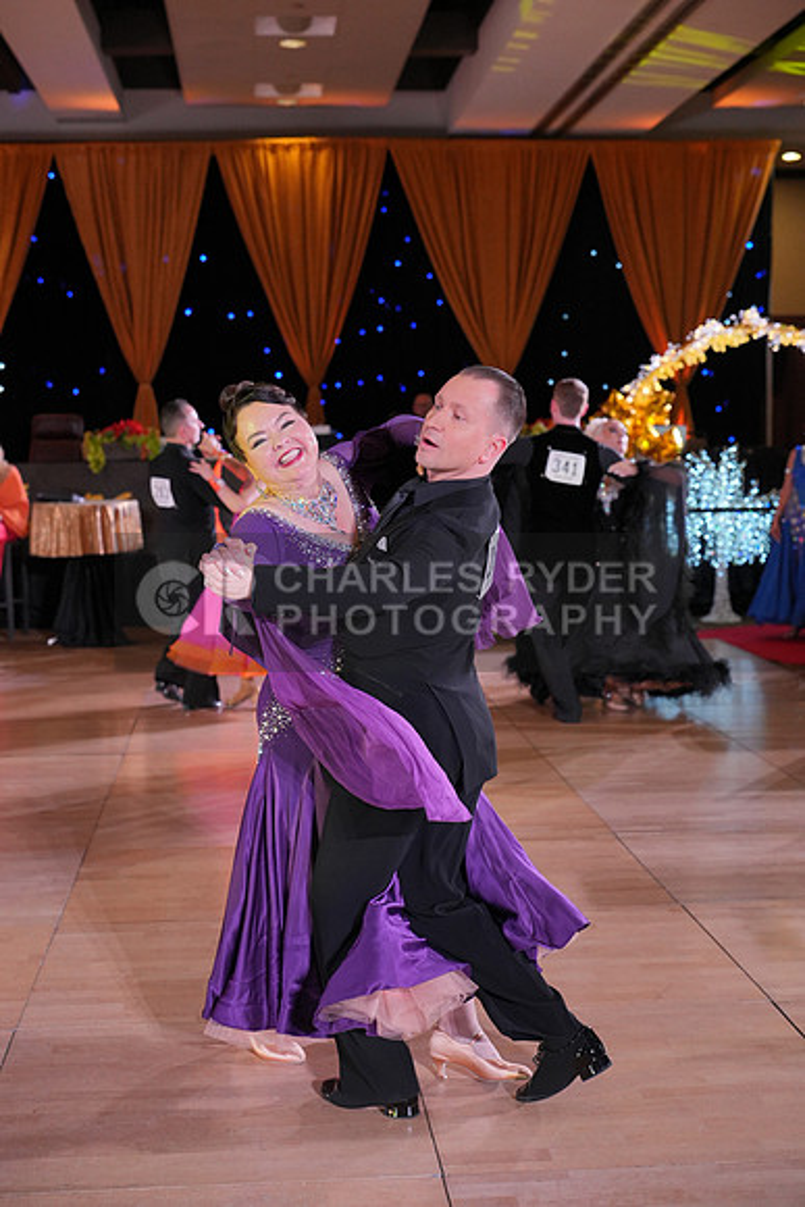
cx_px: 402
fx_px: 1676
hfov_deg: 27.0
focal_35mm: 50
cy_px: 604
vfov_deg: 39.6
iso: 1600
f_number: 3.5
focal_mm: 50
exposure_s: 1/400
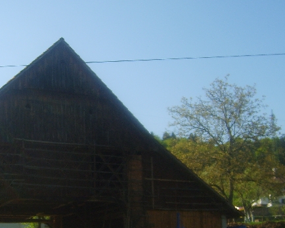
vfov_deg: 24.0
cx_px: 82
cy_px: 170
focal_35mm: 63
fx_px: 531
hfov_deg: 29.7
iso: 50
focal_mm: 5.8
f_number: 2.8
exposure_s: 1/750
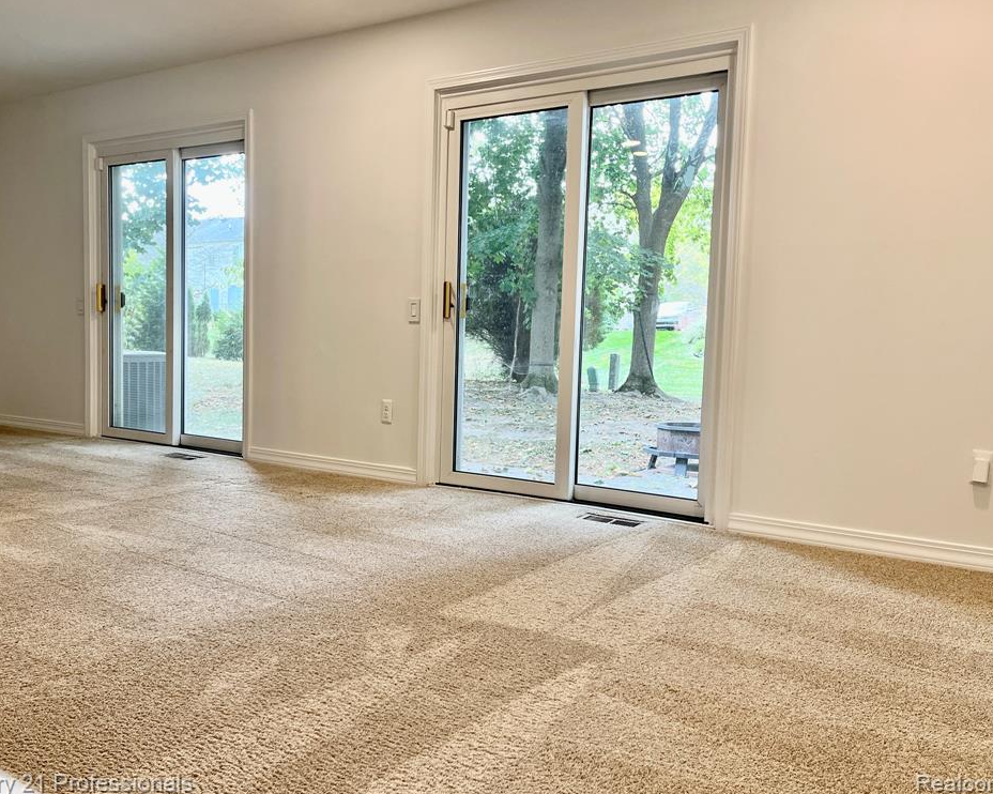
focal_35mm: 28
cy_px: 390
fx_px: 823
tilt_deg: -3.3
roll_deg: -0.6
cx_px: 476
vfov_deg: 51.5
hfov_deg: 62.2
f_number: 1.6
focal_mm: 5.1
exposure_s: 1/120
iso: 100
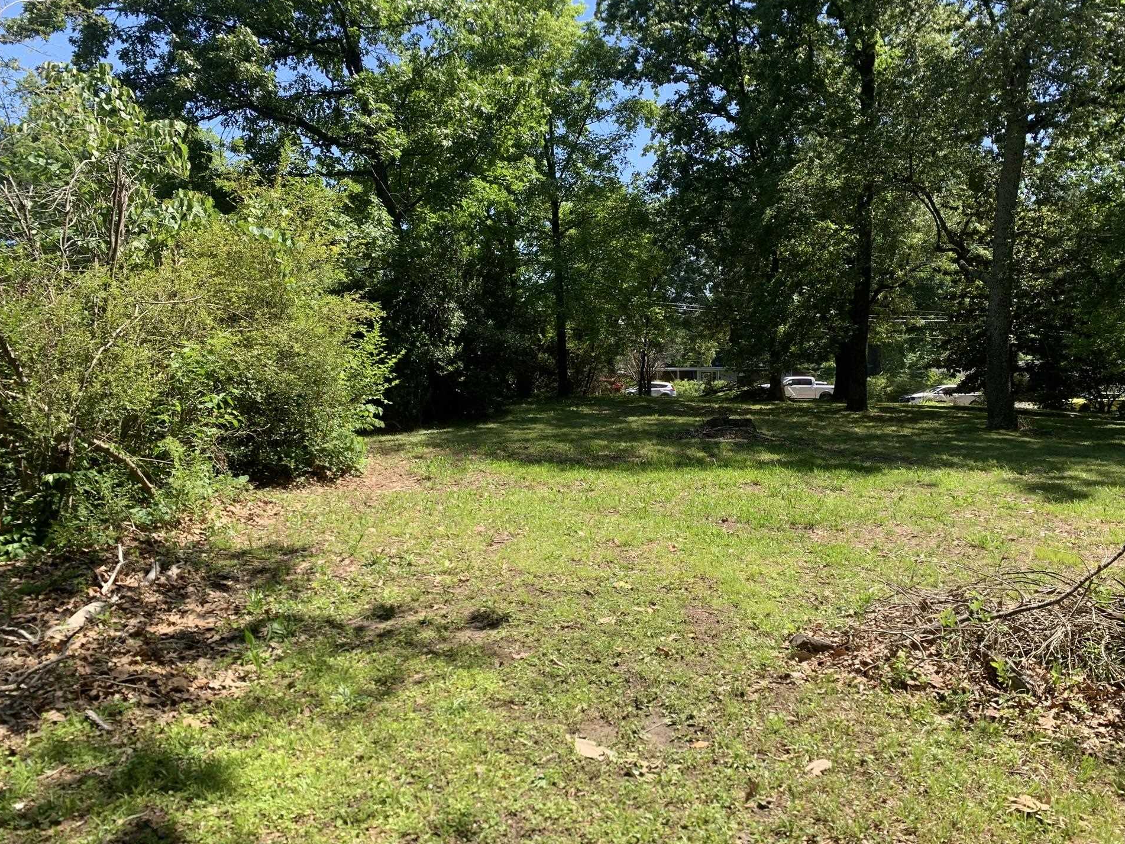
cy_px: 410
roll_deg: +0.3
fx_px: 910
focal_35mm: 28
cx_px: 581
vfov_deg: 49.7
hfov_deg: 63.4
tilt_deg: -0.6
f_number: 1.8
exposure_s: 1/737
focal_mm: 4.25
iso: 25
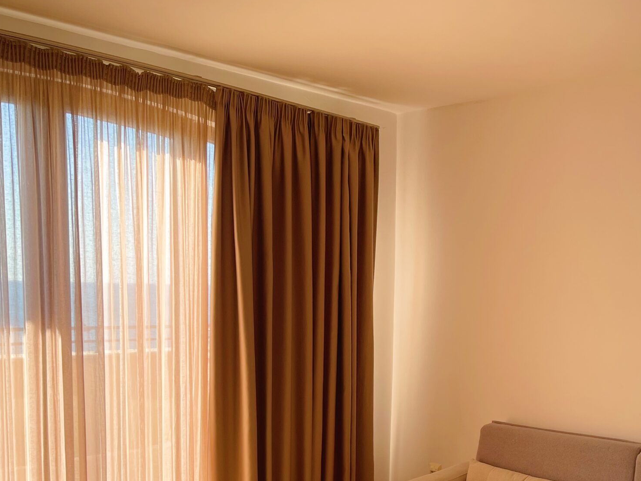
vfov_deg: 31.0
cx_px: 369
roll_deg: -1.0
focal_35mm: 45
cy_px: 411
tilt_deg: -7.7
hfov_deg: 42.0
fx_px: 833
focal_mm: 5.1
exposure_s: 1/656
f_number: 1.6
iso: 32
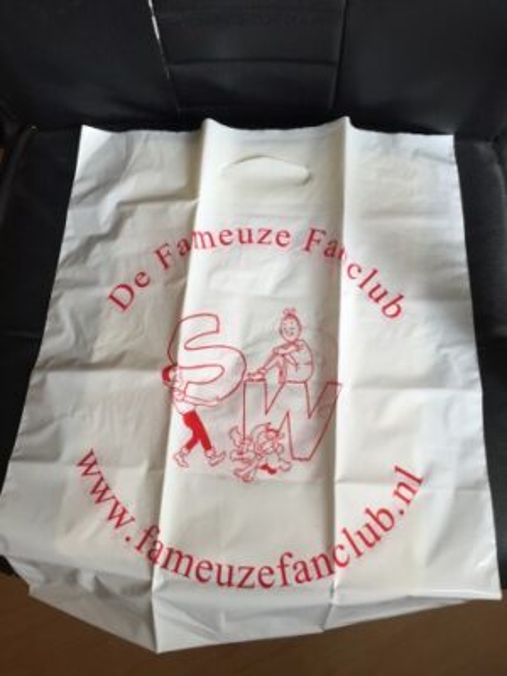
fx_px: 566
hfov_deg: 48.2
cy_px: 338
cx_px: 254
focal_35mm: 29
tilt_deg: -76.0
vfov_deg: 61.7
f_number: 2.2
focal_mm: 4.15
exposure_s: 1/50
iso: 40
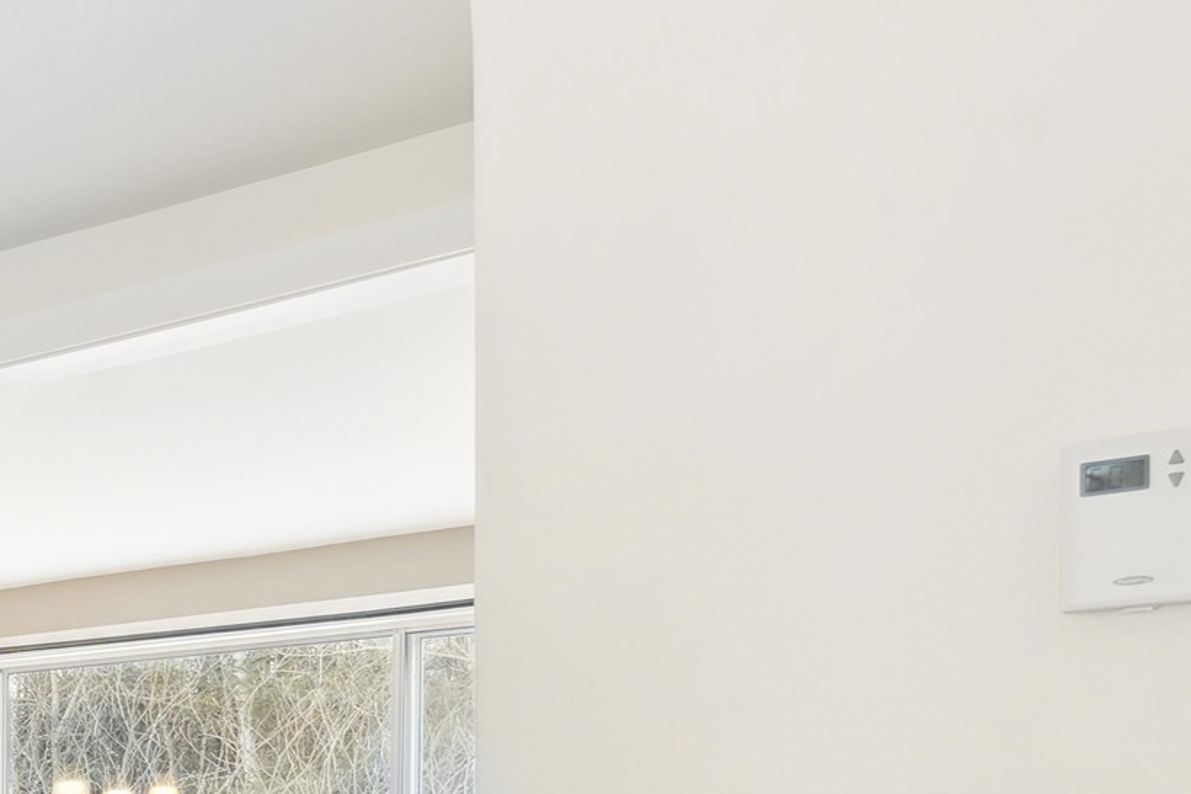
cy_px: 974
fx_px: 1985
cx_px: -854
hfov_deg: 22.6
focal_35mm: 60
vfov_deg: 21.0
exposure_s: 1
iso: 100
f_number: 8
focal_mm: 16
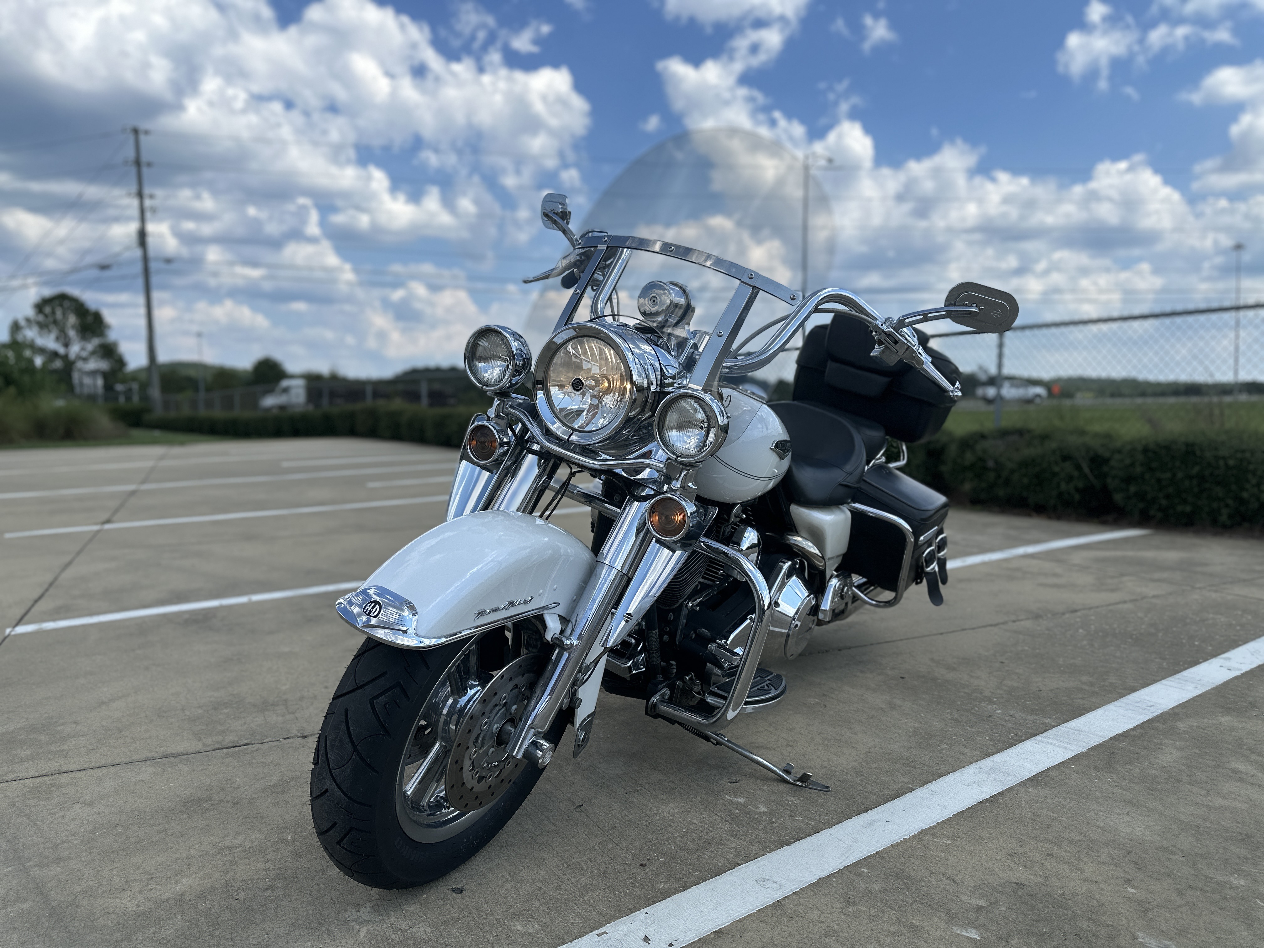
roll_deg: +0.3
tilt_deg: -3.8
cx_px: 632
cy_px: 474
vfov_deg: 56.8
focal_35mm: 24
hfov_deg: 71.6
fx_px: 876
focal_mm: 6.86
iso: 80
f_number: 1.78
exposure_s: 1/4762
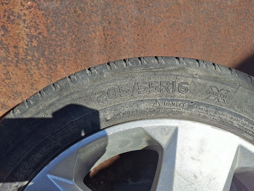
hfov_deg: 63.4
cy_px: 107
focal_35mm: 28
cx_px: 120
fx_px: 205
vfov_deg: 49.7
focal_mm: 5.54
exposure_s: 1/2000
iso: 50
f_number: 1.8
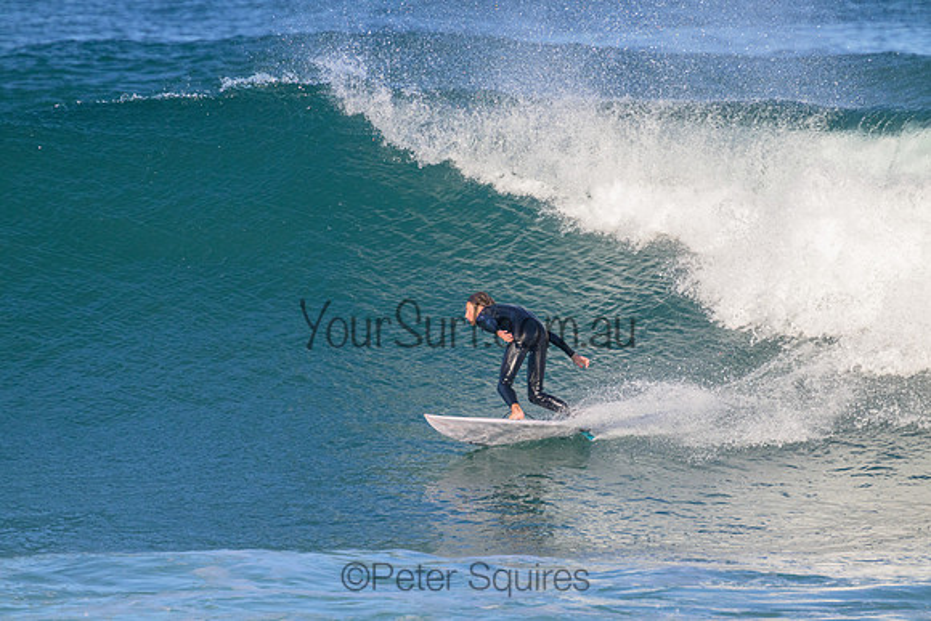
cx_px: 466
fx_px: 20693
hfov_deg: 2.6
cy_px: 310
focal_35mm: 800
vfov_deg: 1.7
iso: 1600
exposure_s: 1/2000
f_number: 11
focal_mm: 800
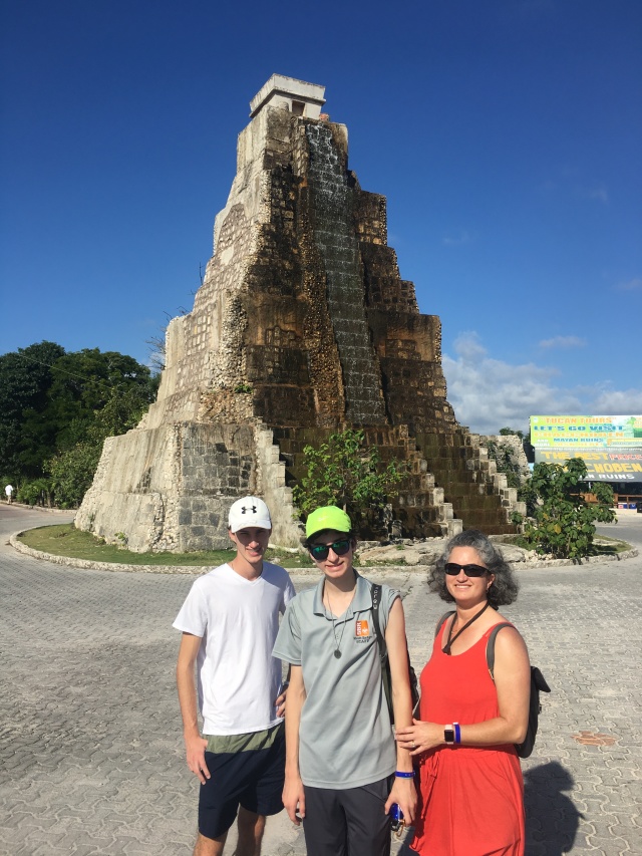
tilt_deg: +5.5
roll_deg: -0.8
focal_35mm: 29
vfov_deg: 61.7
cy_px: 428
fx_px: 717
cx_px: 321
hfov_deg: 48.2
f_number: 2.2
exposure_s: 1/2198
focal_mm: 4.15
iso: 25
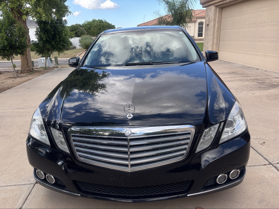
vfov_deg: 53.1
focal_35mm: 26
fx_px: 210
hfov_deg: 67.3
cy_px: 104
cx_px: 140
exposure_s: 1/775
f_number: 1.6
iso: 50
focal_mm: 5.96
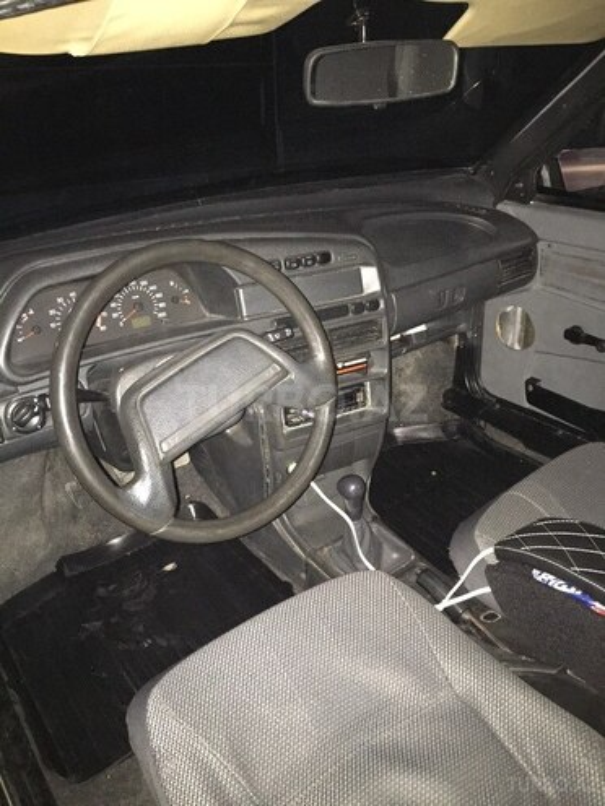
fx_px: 676
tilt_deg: -25.3
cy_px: 403
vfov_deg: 61.7
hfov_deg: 48.2
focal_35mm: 29
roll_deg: +1.4
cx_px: 302
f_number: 2.2
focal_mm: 4.15
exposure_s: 1/17
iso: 1000
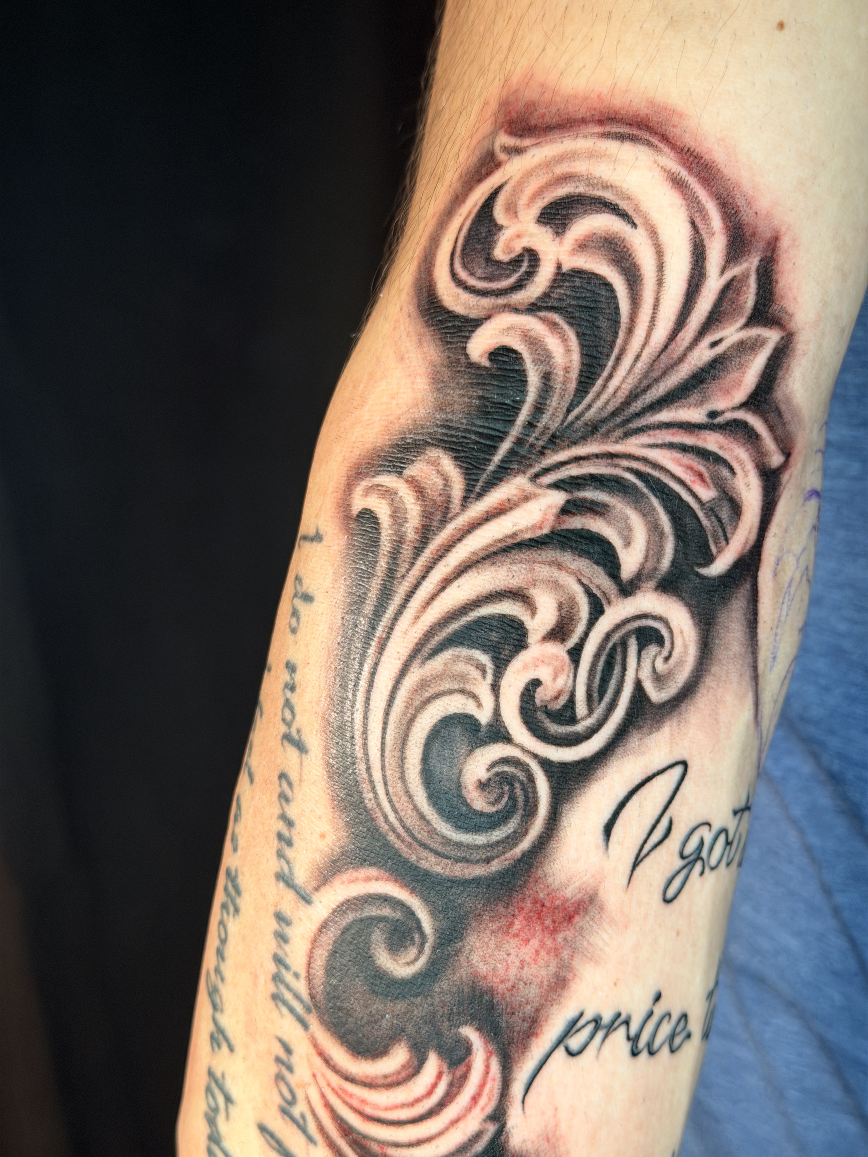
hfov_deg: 30.3
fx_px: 1605
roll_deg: -0.5
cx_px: 434
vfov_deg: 39.7
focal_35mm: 48
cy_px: 578
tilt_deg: -31.6
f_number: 1.78
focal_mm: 6.76
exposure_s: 1/60
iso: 64
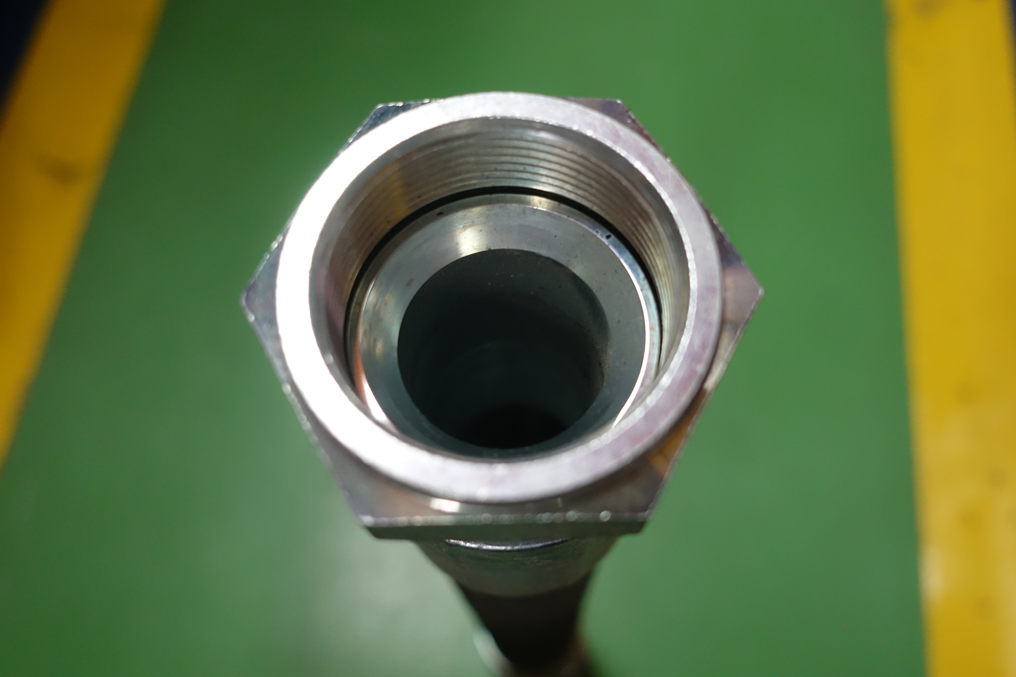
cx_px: 508
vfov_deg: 40.0
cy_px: 338
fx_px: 931
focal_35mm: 33
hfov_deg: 57.2
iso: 800
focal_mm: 12.2
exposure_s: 1/30
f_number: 2.8
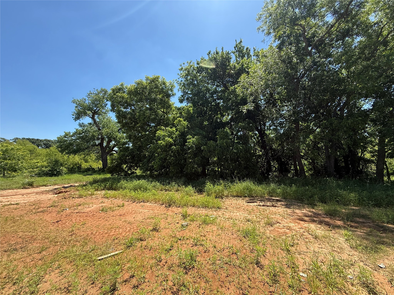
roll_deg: +1.4
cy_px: 148
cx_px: 197
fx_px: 159
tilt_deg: +6.2
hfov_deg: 102.1
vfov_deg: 85.7
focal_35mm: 14
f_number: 2.2
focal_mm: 2.22
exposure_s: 1/672
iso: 50
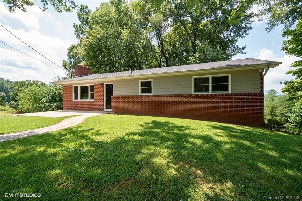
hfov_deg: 100.4
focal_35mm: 15
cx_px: 151
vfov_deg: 77.3
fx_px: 126
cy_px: 100
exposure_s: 1/50
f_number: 9
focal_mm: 10
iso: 100
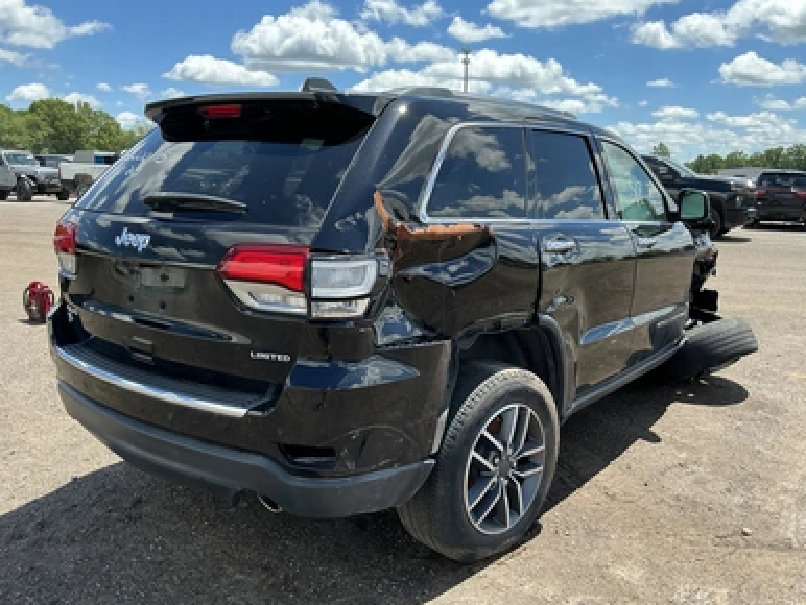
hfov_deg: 61.6
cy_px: 305
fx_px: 676
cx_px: 401
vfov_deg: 48.3
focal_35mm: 29
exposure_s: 1/709
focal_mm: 3
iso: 25
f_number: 1.8
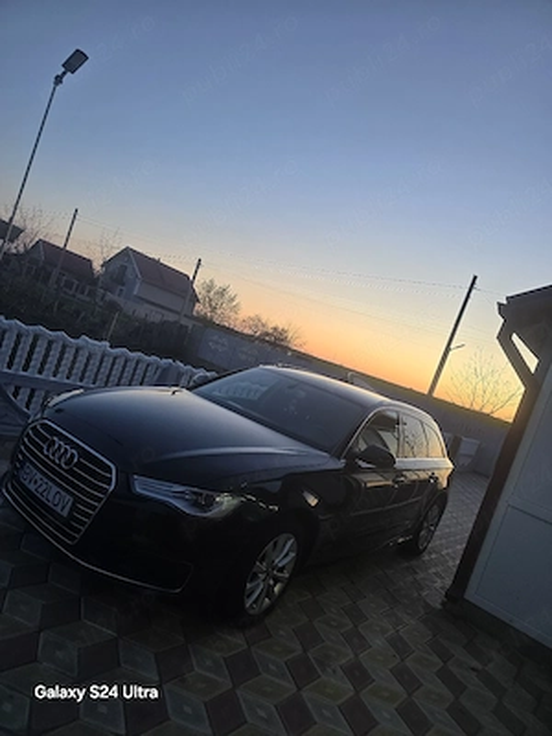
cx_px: 276
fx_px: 489
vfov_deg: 73.9
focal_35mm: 23
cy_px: 368
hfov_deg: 58.9
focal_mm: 6.3
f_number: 1.7
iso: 160
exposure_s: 1/100
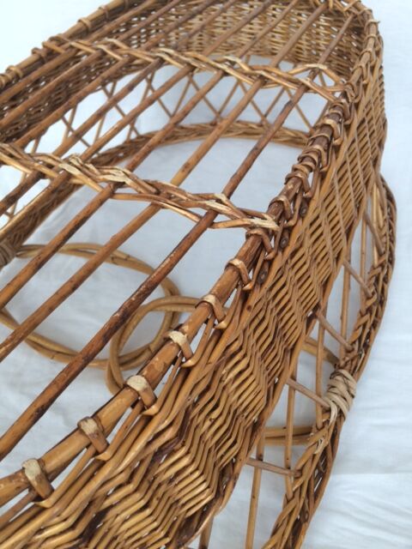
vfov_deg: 61.7
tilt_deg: -49.8
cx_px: 206
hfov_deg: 48.2
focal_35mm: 29
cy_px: 274
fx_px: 460
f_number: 2.2
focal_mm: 4.15
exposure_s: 1/33
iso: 32
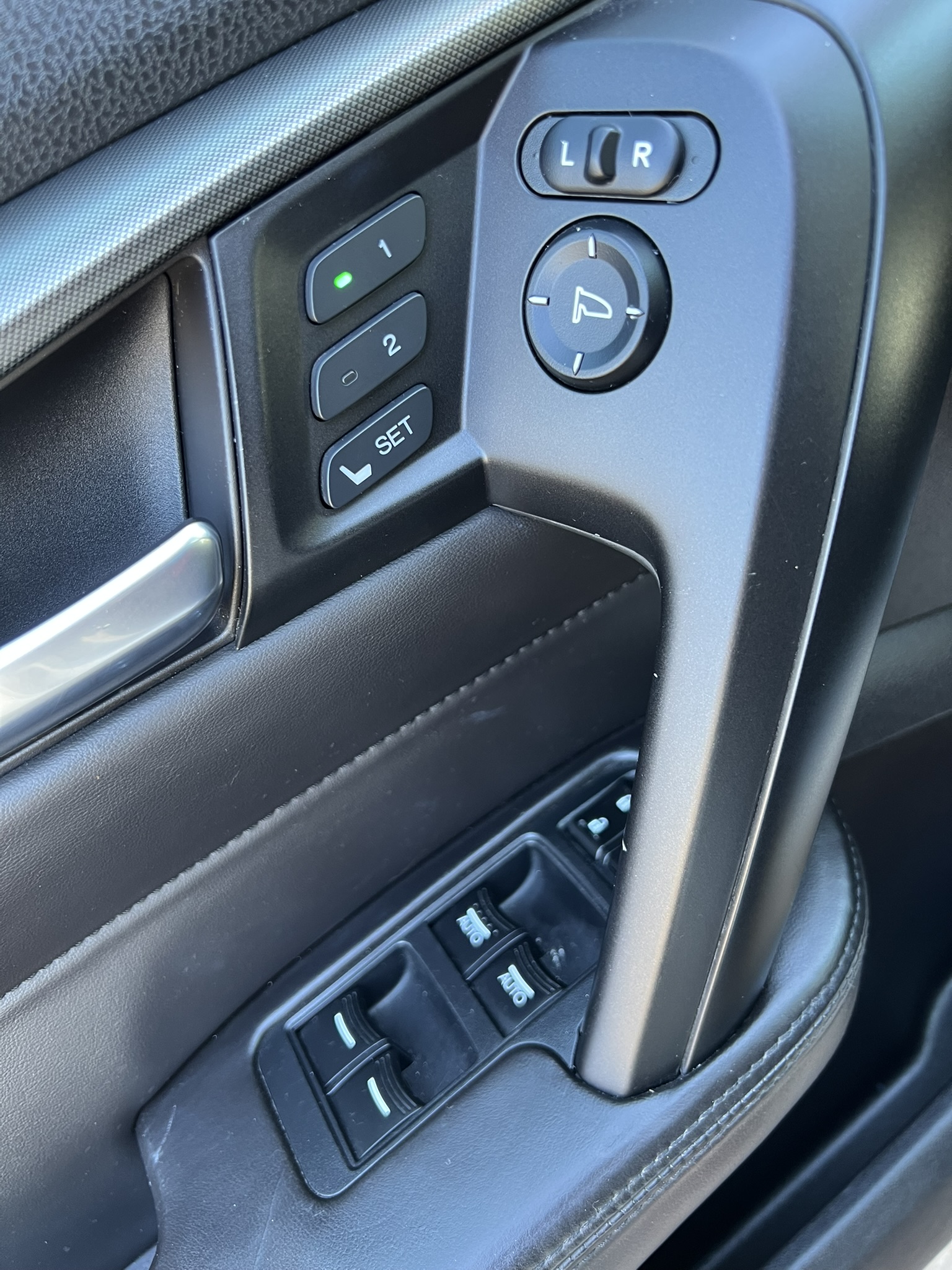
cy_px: 635
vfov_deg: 67.3
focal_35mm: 26
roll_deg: +35.4
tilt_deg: -34.1
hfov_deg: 53.1
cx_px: 476
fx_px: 953
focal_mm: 5.7
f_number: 1.5
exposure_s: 1/78
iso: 125
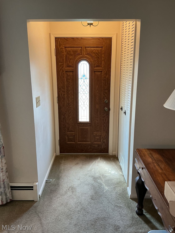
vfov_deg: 61.7
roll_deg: +1.0
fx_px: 195
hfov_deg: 48.2
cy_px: 116
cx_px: 88
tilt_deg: -13.7
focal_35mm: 29
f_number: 1.8
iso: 100
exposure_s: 1/60
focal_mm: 3
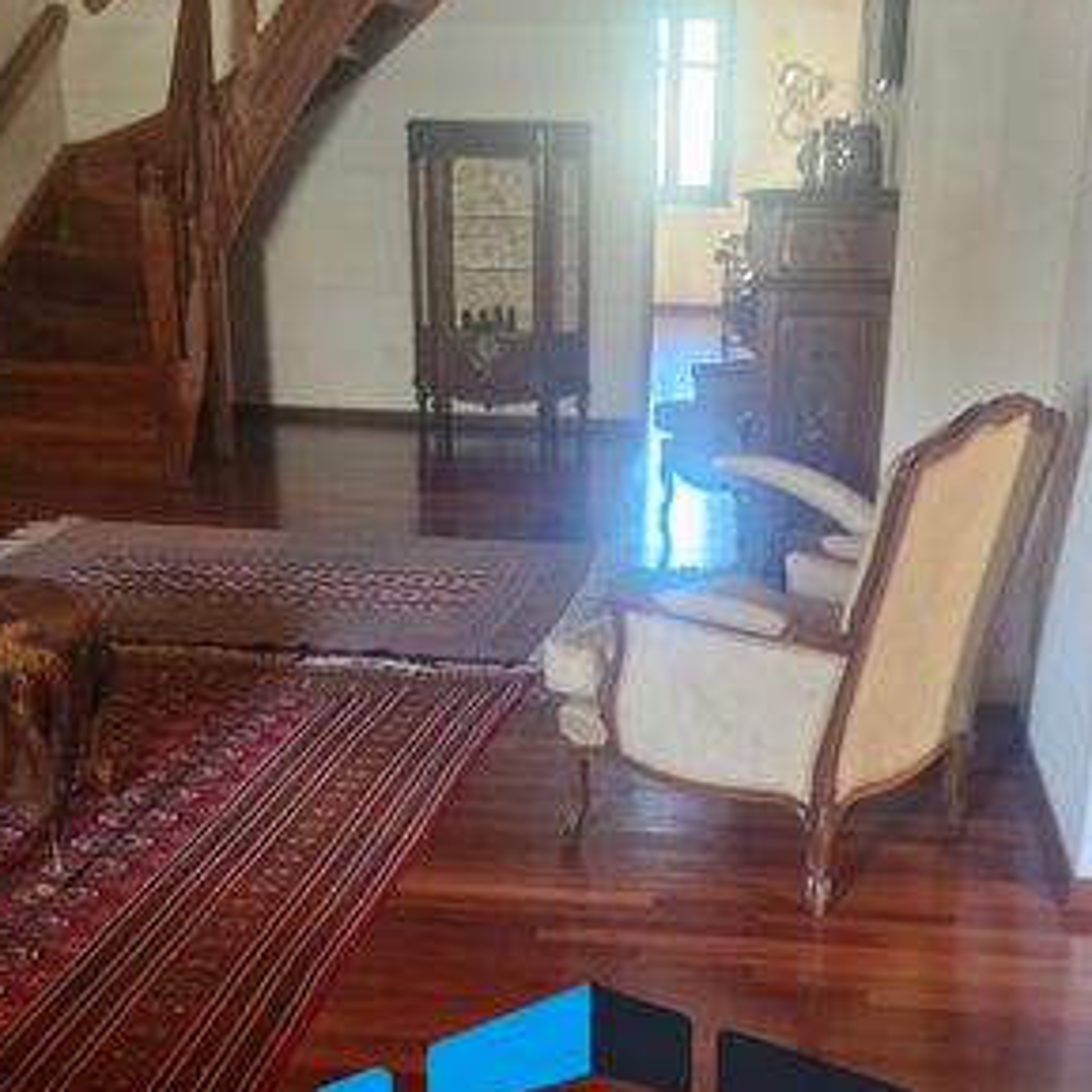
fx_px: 1606
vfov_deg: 37.3
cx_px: 616
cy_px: 684
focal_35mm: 45
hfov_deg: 37.5
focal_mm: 5.54
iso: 800
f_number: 1.8
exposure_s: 1/50
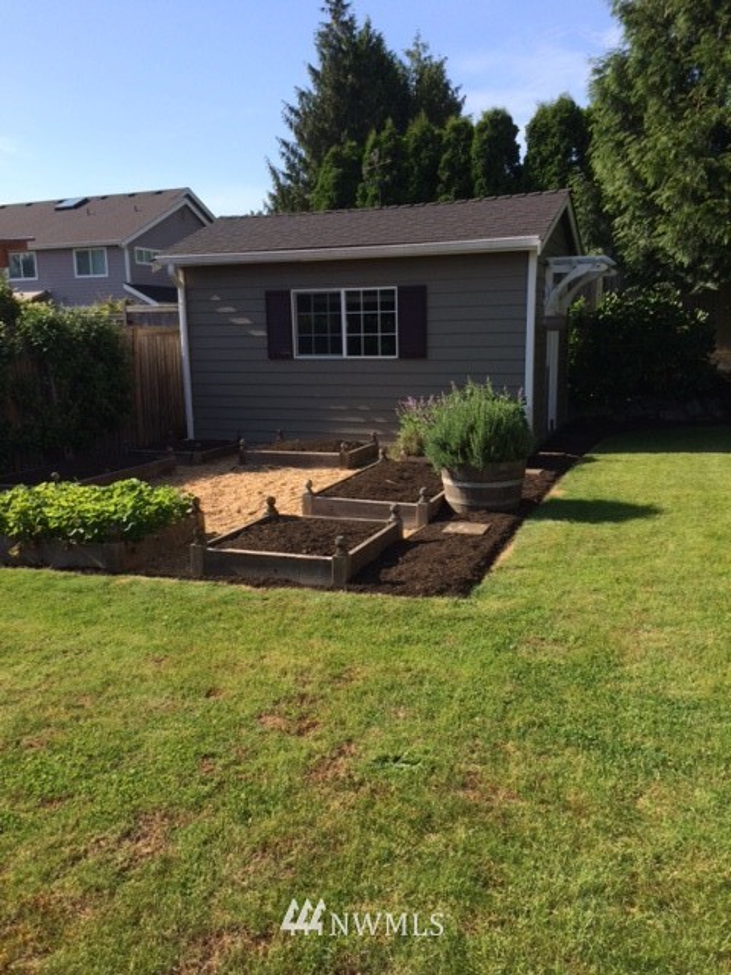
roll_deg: +2.1
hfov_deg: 48.2
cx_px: 366
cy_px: 488
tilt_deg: -12.0
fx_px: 817
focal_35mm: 29
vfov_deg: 61.7
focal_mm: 4.15
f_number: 2.2
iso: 32
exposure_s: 1/1282
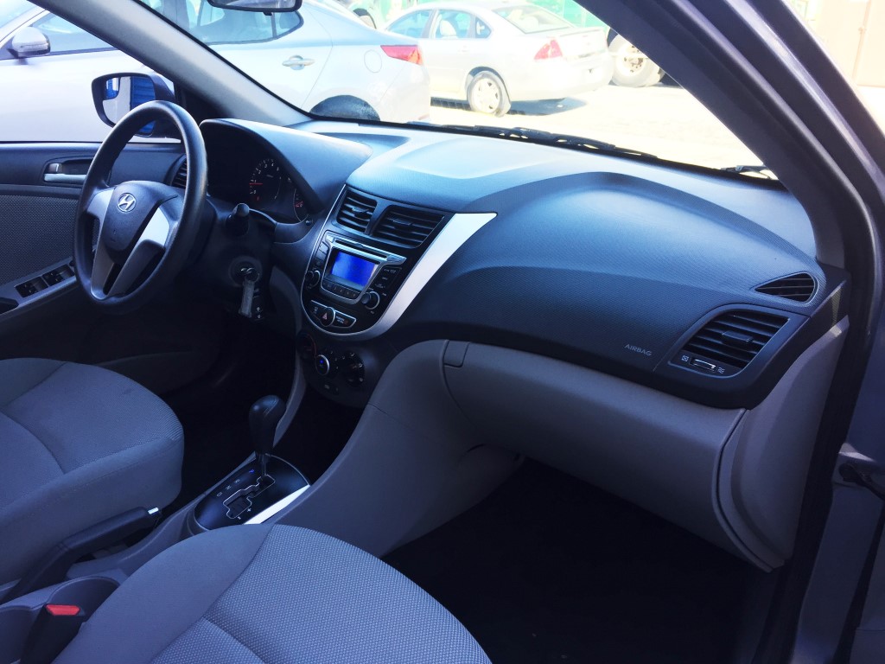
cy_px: 332
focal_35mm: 29
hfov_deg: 61.7
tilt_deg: -21.4
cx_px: 442
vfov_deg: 48.2
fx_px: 741
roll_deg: -1.8
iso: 40
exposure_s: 1/120
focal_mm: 4.15
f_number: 2.2
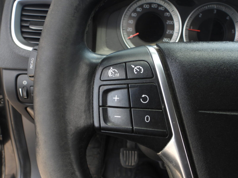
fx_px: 241
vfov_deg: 40.7
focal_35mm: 35
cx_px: 119
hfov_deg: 52.6
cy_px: 89
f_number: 3.2
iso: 100
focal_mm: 6.3
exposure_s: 1/50
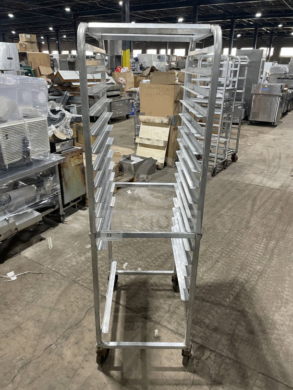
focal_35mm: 26
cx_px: 146
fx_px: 293
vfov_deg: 67.3
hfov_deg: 53.1
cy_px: 195
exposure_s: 1/60
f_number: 1.6
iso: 160
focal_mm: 4.2
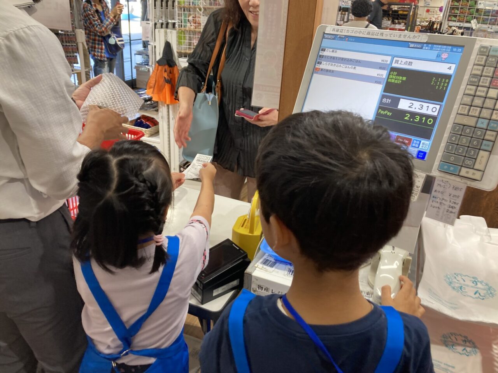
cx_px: 249
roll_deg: -2.0
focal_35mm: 28
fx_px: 403
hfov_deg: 63.4
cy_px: 186
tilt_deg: -23.1
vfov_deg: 49.7
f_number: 1.8
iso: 64
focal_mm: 3.99
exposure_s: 1/50
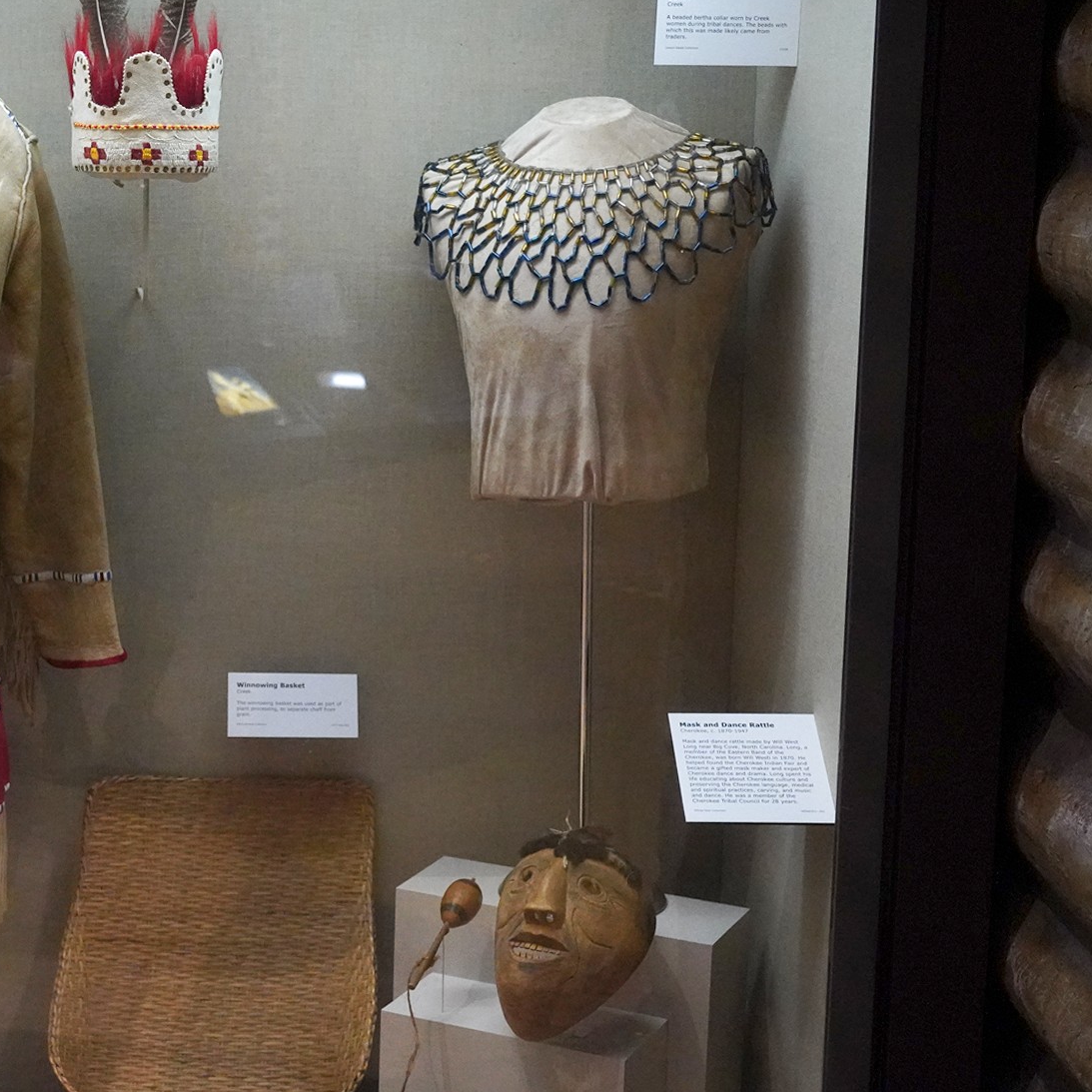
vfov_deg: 30.6
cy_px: 560
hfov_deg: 29.7
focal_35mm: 56
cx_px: 179
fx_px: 1999
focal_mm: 36
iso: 8000
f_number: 5
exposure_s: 1/100
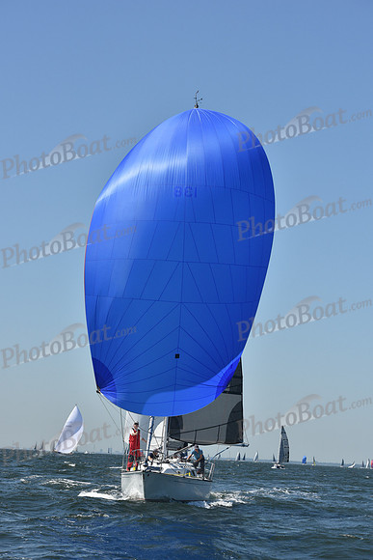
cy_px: 280
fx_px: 1429
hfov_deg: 14.9
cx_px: 186
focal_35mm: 92
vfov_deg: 22.1
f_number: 8
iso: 250
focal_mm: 92
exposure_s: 1/1250
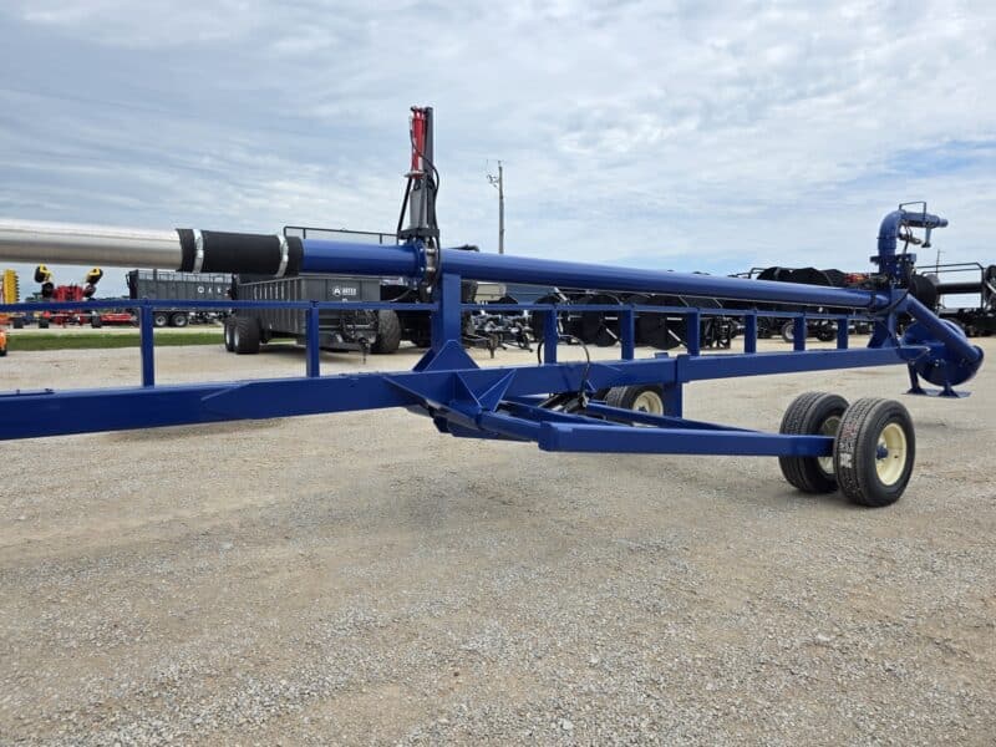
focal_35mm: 23
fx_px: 662
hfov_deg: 73.9
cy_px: 374
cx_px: 498
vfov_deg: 58.9
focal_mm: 6.3
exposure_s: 1/4889
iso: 80
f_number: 1.7
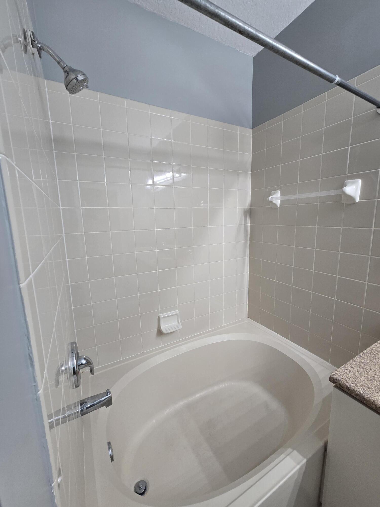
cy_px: 254
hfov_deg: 89.9
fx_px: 190
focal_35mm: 13
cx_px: 190
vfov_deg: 106.2
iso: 125
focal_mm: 2.2
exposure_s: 1/60
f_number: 2.2
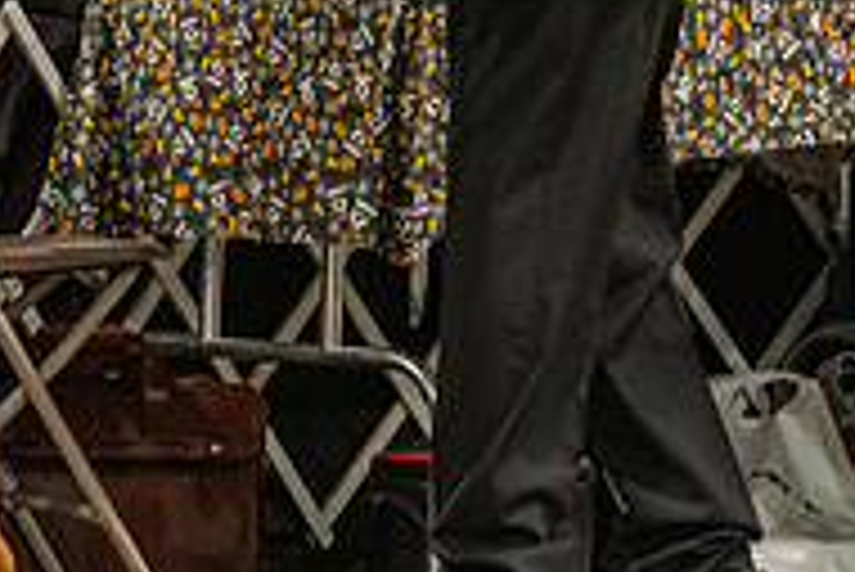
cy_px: -196
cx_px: 40
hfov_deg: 3.4
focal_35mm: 609
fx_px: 14474
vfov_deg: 2.3
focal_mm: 200
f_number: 3.5
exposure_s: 1/250
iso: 6400
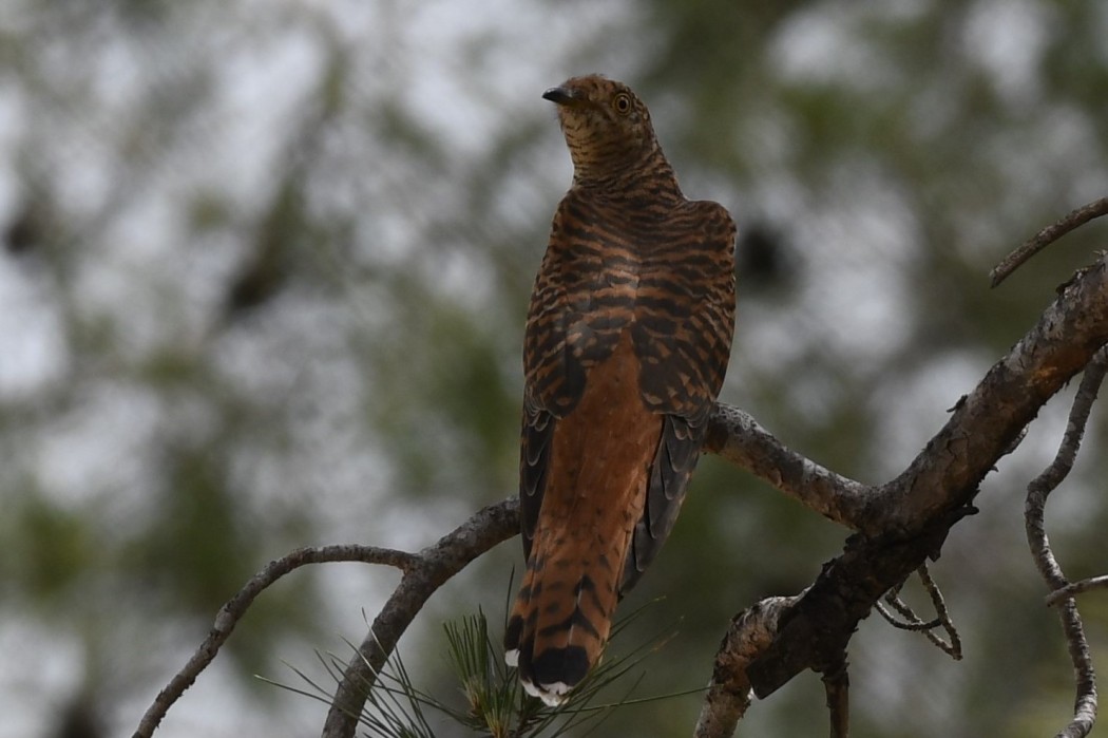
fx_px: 12920
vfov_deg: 3.3
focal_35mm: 420
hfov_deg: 4.9
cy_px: 369
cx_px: 554
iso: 200
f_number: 7.1
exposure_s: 1/640
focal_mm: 280
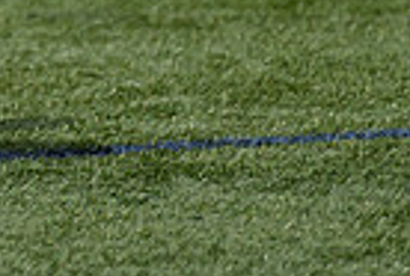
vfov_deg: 1.2
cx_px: -335
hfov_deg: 1.8
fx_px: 12969
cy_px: -265
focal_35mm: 1135
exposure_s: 1/5000
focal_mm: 240
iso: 1000
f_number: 4
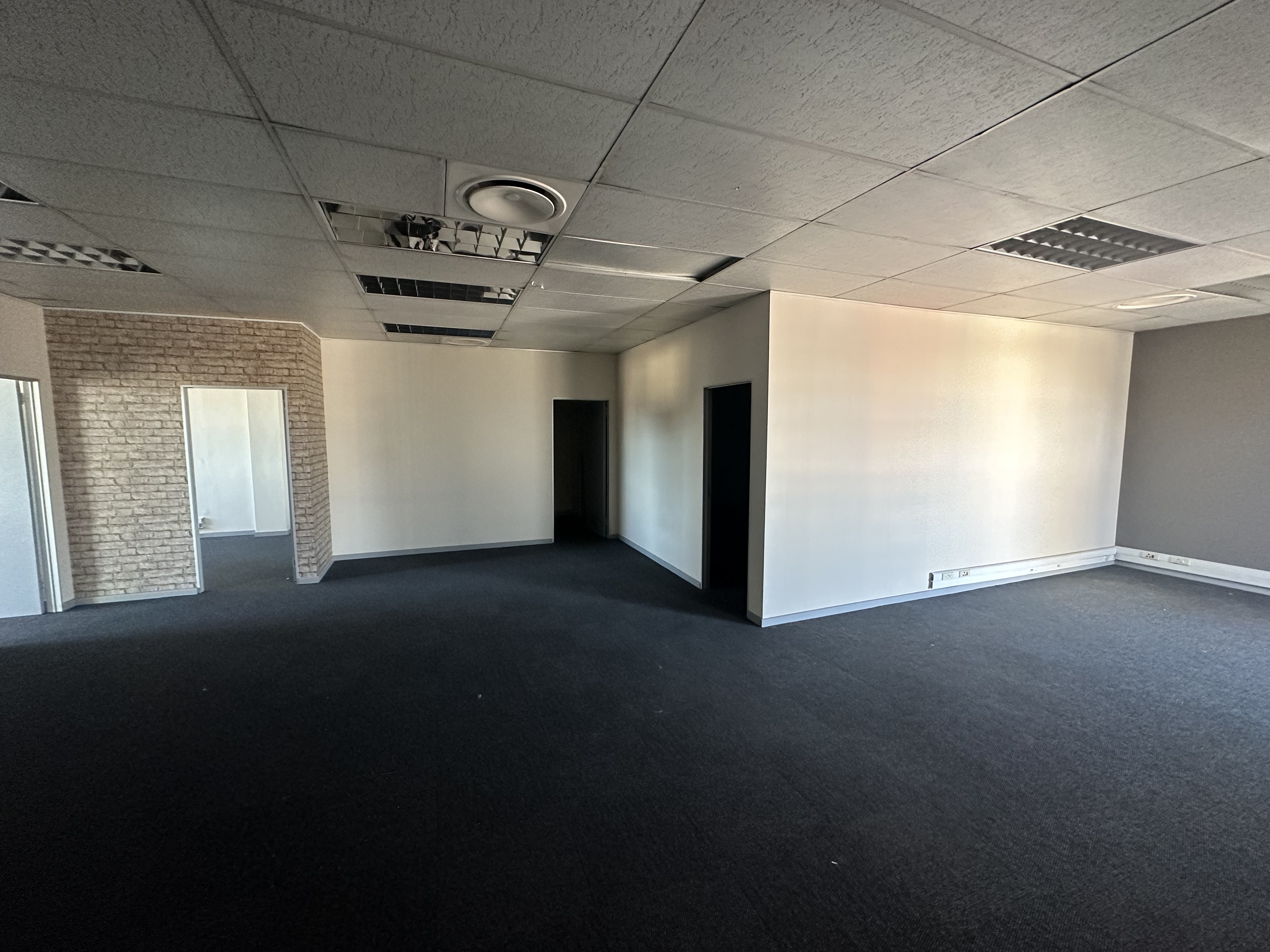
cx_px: 635
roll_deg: +0.6
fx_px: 514
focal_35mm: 14
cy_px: 476
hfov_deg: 102.1
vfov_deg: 85.7
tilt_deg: -4.8
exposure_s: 1/60
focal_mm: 2.22
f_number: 2.2
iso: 400
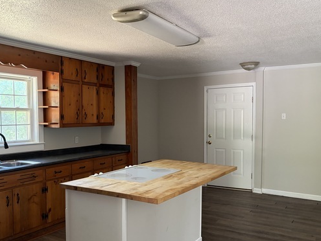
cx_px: 138
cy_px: 135
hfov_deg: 52.4
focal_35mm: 35
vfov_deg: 40.7
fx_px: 325
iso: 400
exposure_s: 1/60
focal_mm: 5.96
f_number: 1.6
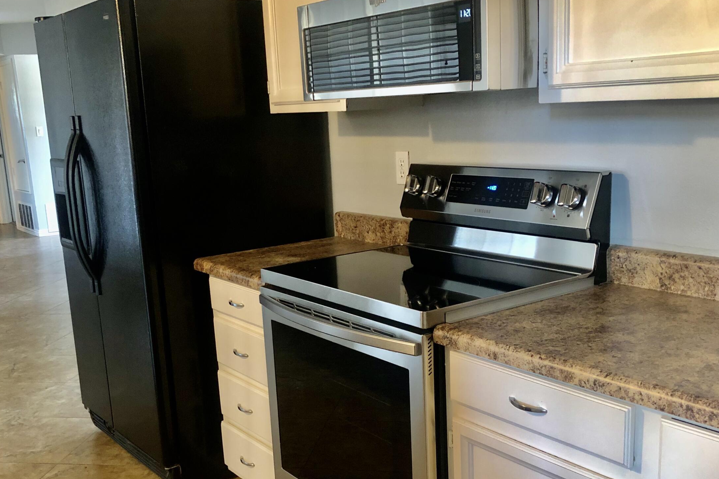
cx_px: 344
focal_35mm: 40
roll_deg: +2.5
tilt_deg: -15.2
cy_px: 313
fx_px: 799
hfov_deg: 48.4
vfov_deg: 33.2
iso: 100
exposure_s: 1/8
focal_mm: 4
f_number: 1.8
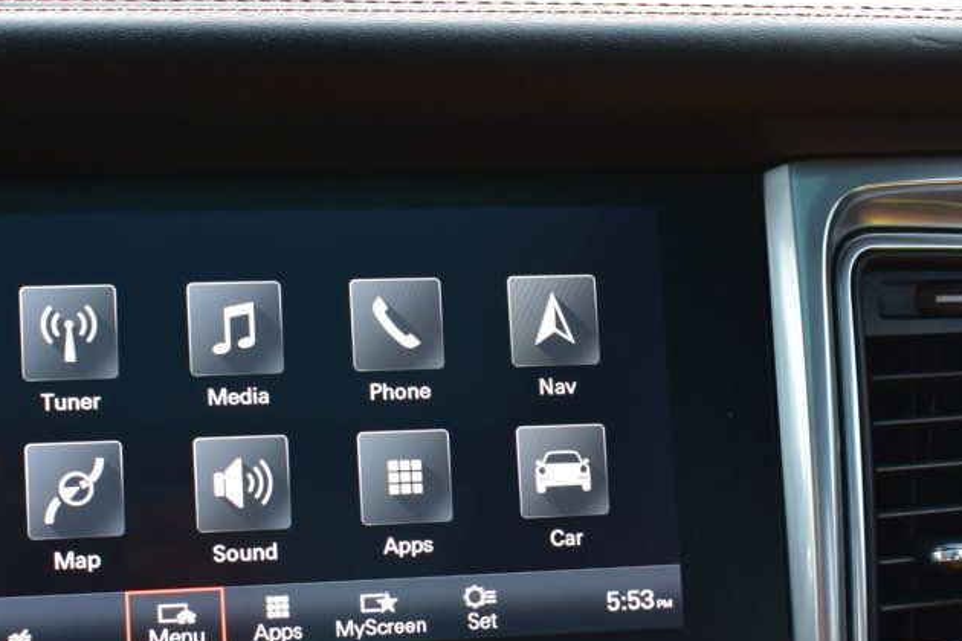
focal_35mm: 66
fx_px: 1759
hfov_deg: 30.4
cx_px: 336
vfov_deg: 20.6
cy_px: 426
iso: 400
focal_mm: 27
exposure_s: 1/20
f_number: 6.3
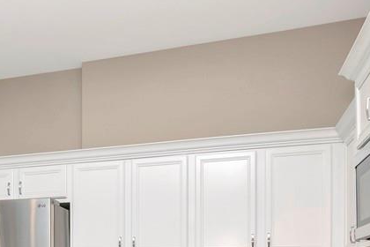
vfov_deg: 29.4
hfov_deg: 46.1
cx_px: 82
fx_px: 413
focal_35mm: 40
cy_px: 283
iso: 800
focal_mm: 11
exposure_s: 1/200
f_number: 7.1
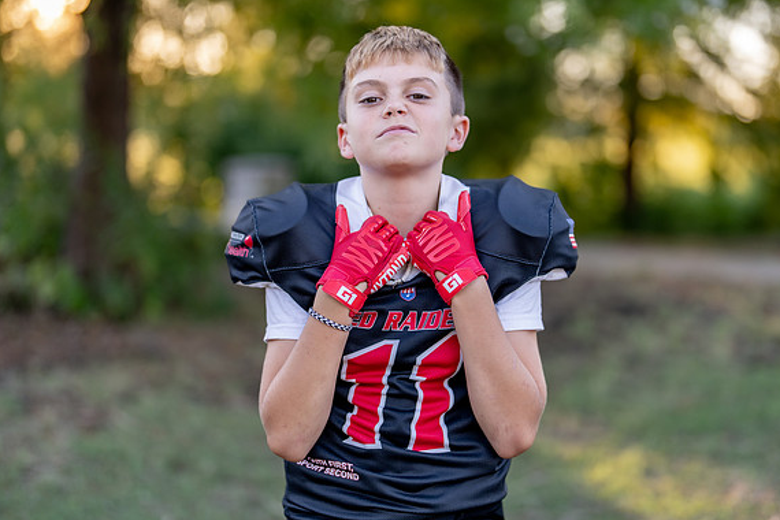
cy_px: 257
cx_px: 426
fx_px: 1343
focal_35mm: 62
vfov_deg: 21.9
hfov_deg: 32.4
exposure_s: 1/400
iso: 100
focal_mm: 50
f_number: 1.2
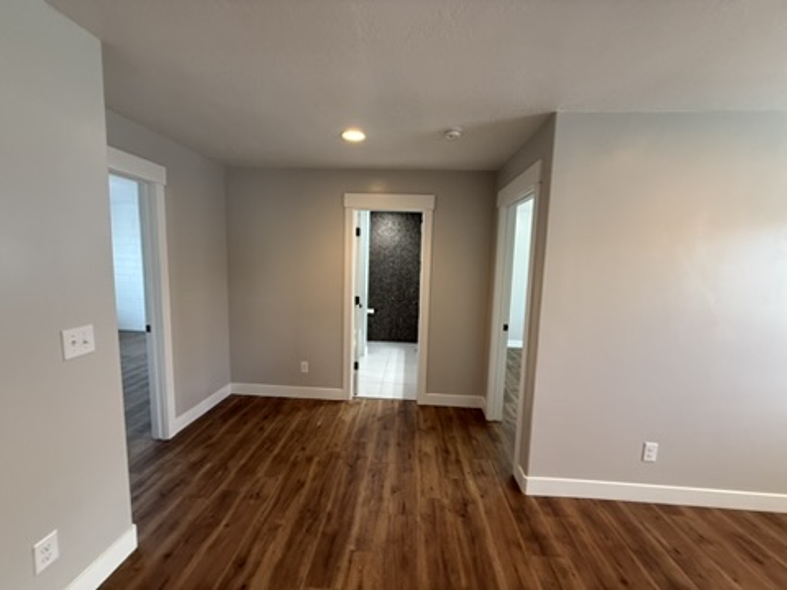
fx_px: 318
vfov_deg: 85.7
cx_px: 394
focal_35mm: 14
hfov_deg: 102.1
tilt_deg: -5.6
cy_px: 295
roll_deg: -1.3
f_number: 2.2
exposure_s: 1/60
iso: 250
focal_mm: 2.22
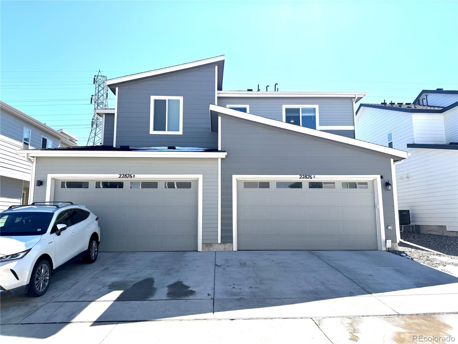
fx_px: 318
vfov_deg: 56.8
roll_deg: +0.6
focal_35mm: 24
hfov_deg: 71.6
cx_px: 229
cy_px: 172
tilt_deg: +9.2
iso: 80
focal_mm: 6.76
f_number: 1.78
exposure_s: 1/4167
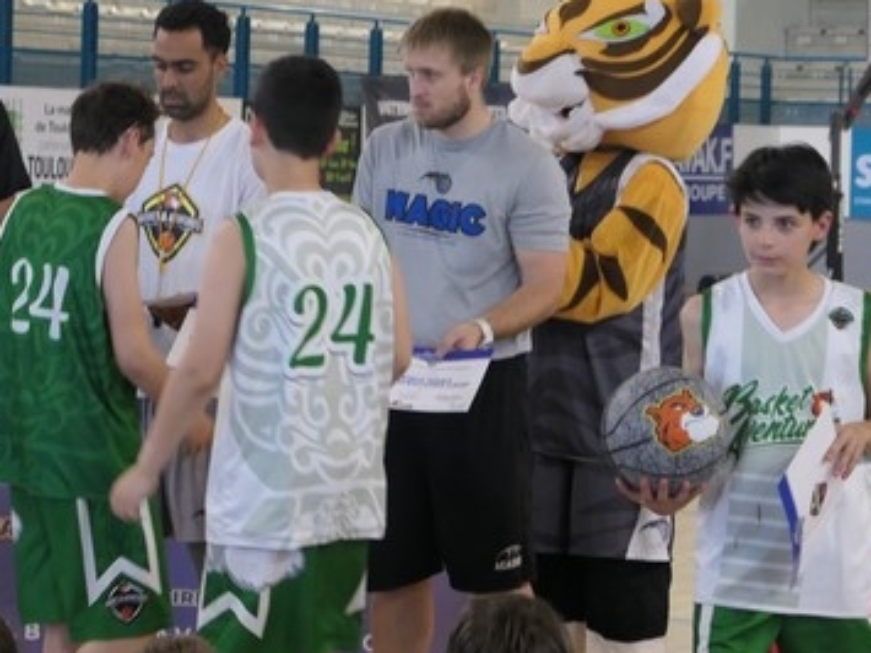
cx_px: 277
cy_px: 98
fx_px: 3496
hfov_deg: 14.2
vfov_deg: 10.6
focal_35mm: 139
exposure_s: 1/125
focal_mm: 25.9
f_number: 2.8
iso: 800
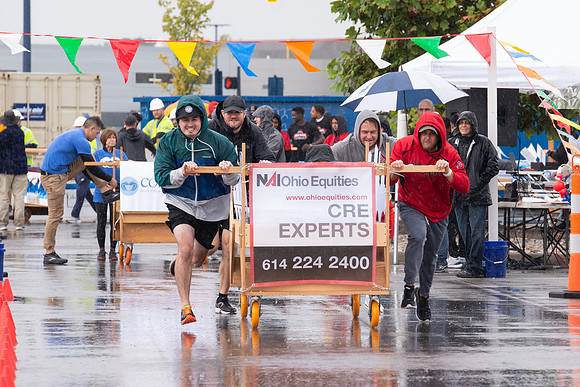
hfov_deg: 6.7
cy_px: 247
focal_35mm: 307
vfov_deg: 4.5
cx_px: 351
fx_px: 4943
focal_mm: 200
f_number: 7.1
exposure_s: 1/400
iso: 800
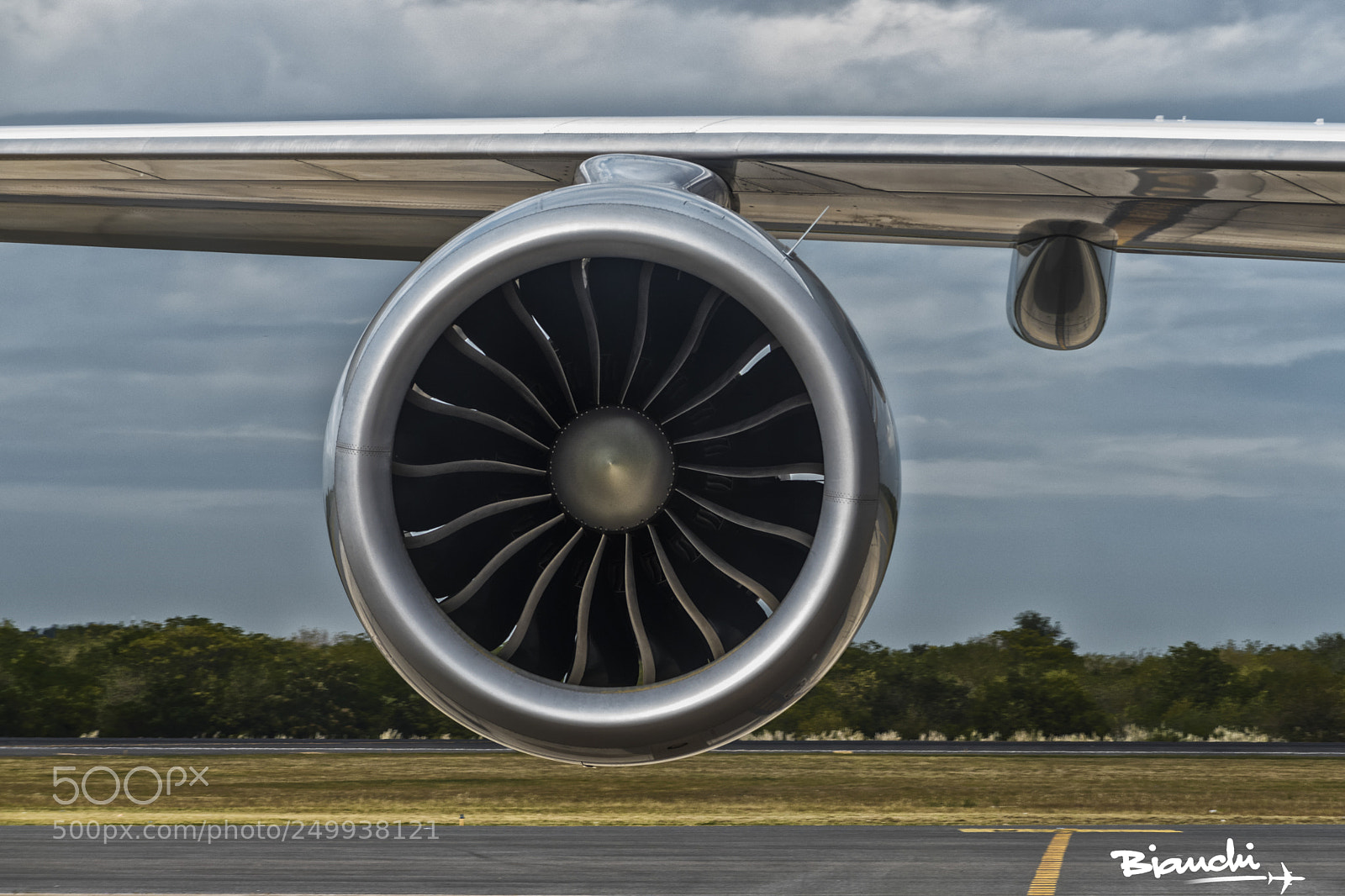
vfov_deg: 6.3
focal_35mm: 218
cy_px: 448
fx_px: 8124
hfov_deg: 9.5
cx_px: 672
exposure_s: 1/160
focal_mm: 145
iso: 400
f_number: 9
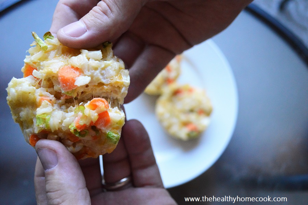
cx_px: 154
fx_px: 308
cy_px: 102
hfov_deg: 53.2
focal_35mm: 36
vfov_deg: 36.8
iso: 2200
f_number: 4
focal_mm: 24
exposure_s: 1/500
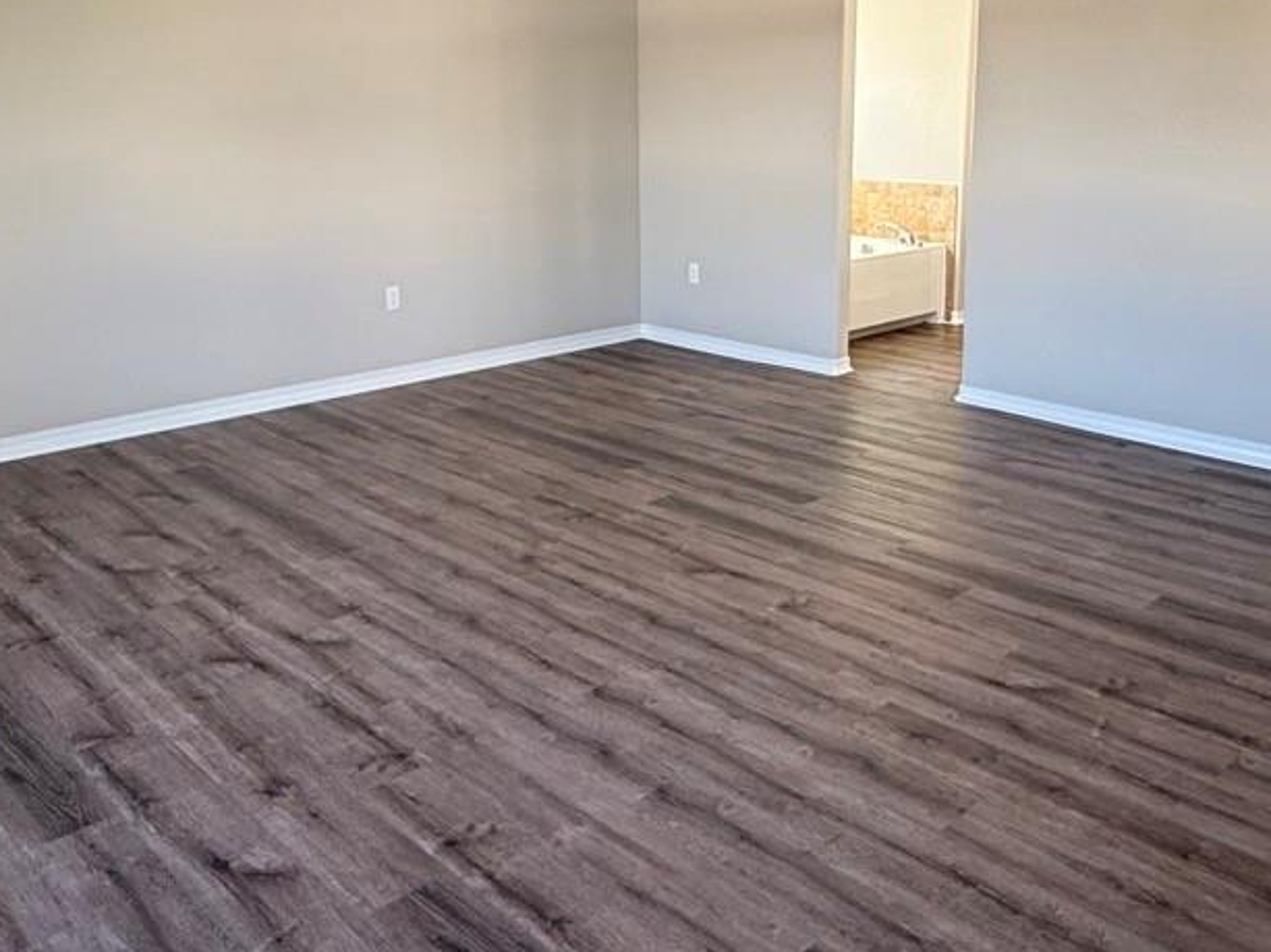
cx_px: 699
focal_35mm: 32
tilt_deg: -10.9
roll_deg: +0.2
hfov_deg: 56.7
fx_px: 1174
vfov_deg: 43.7
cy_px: 351
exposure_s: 1/120
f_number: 2.2
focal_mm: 2.22
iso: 200
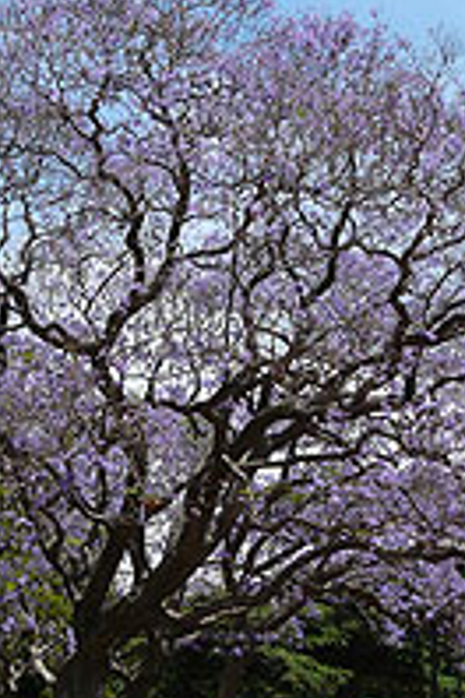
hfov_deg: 16.0
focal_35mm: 85
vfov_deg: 23.8
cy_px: 469
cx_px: 99
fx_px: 1647
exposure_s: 1/320
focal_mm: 5.9
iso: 100
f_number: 5.6
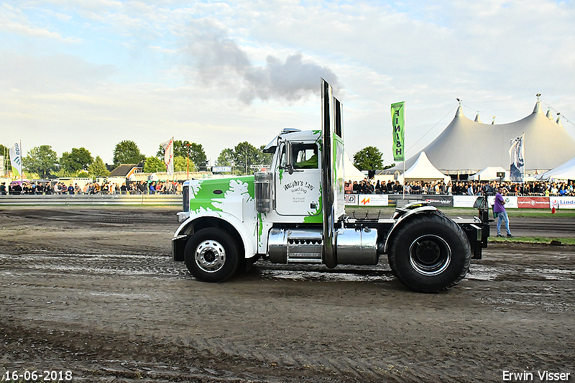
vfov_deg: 40.0
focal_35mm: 33
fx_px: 527
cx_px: 288
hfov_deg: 57.2
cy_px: 192
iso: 2000
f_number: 4.5
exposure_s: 1/8000
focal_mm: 22
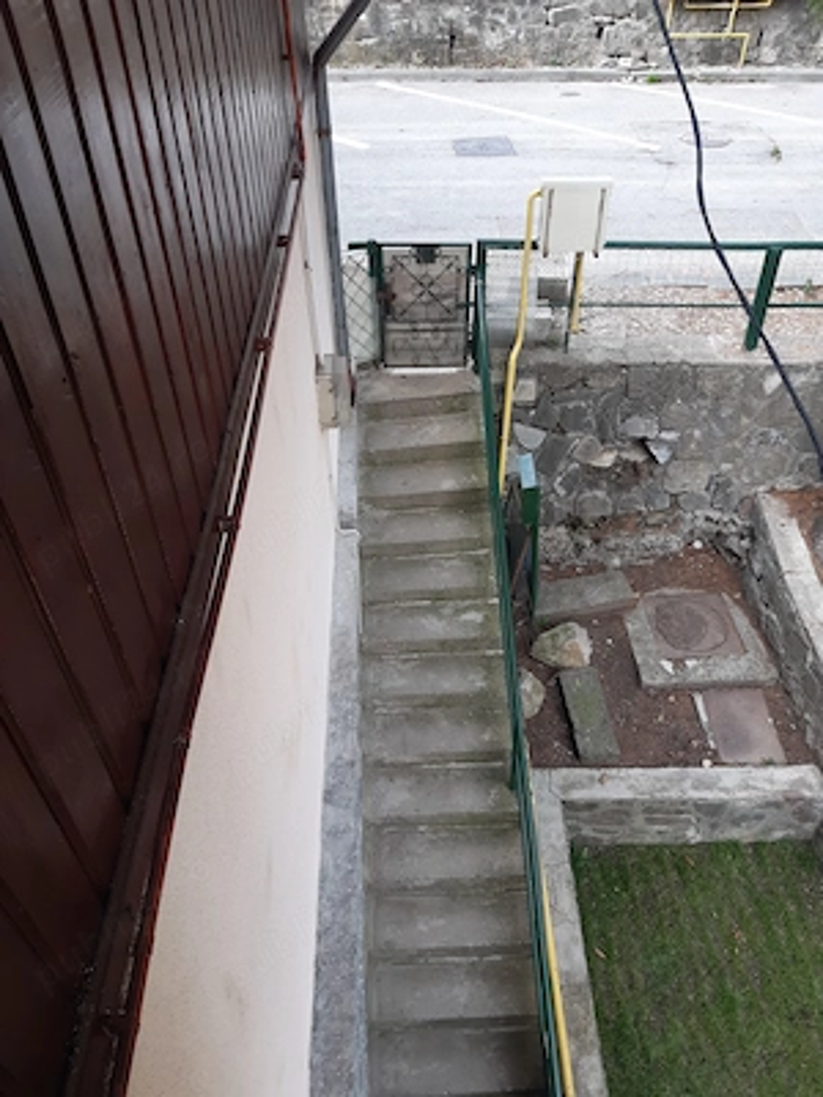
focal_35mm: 26
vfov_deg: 67.3
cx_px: 412
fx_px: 824
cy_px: 548
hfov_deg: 53.1
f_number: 1.7
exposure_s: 1/157
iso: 40
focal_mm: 3.92
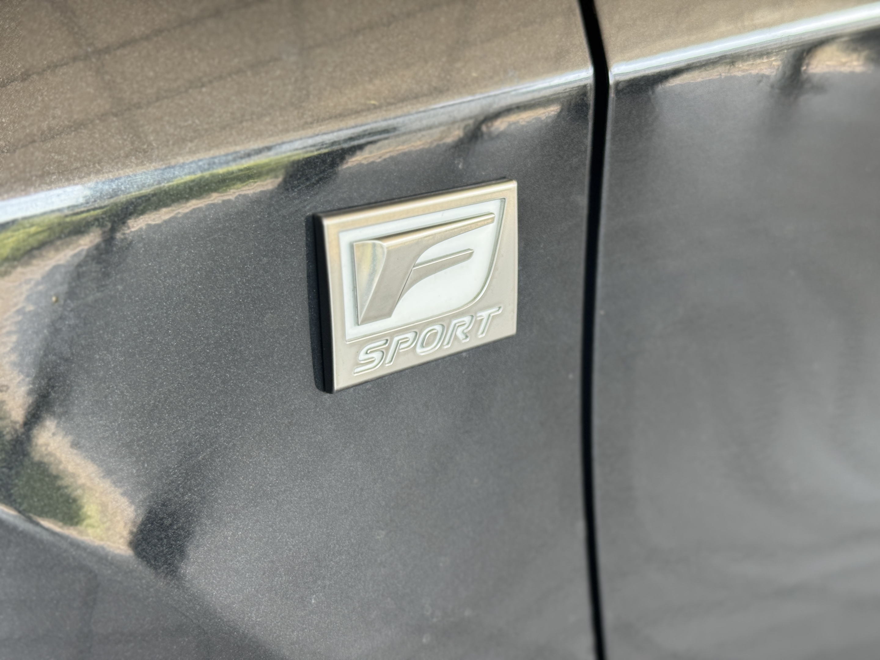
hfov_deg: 39.7
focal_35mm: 48
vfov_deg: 30.3
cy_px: 330
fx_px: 1220
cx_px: 440
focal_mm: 6.76
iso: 100
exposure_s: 1/92
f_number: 1.78
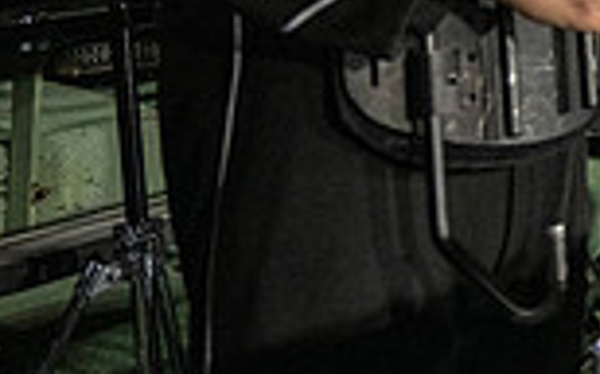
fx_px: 1503
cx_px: 1110
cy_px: -275
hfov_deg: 17.7
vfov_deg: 13.0
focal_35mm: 92
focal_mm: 24
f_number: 3.2
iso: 2000
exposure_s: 1/500
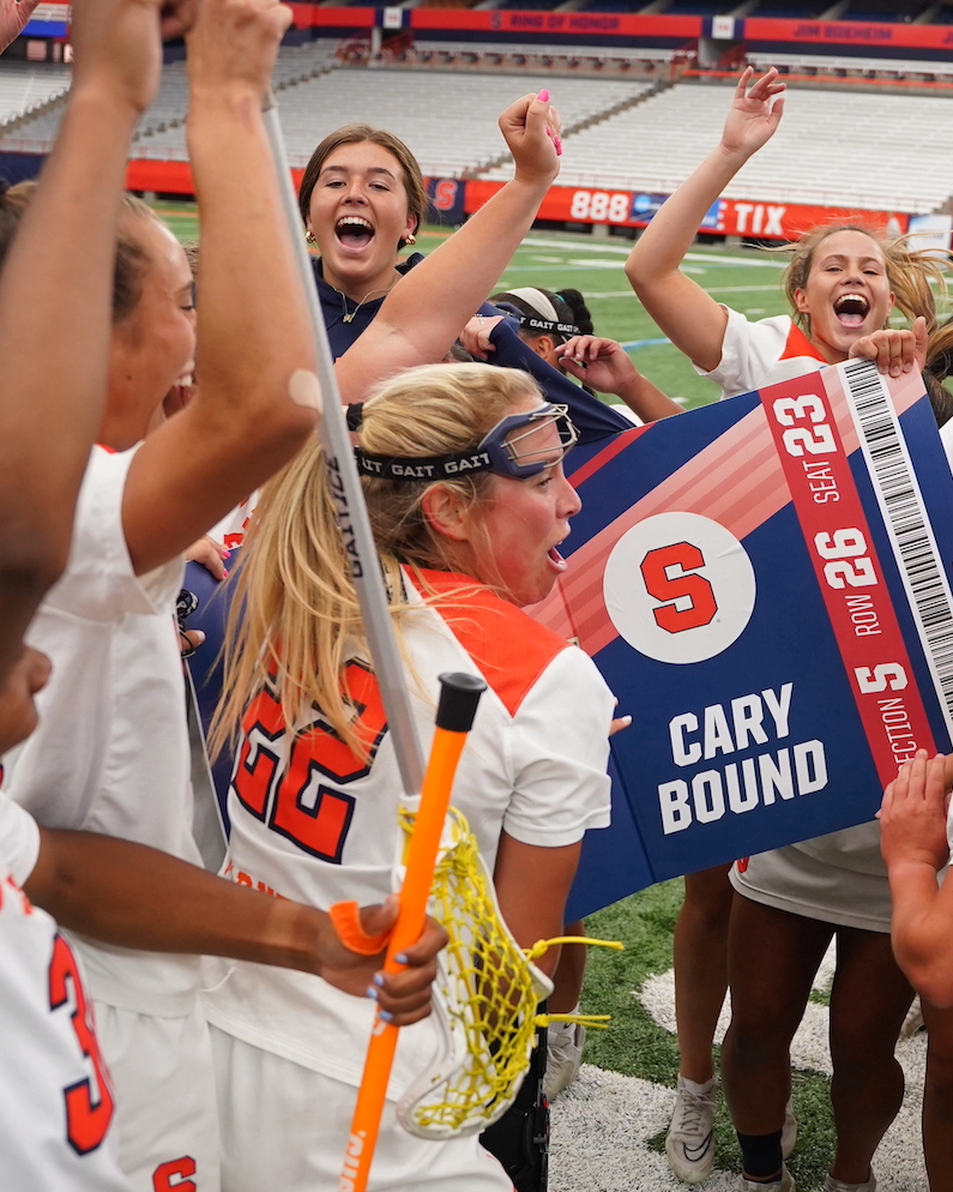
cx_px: 678
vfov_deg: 36.7
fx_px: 1798
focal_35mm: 51
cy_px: 596
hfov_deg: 29.3
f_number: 2.8
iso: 1000
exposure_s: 1/1600
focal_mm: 24
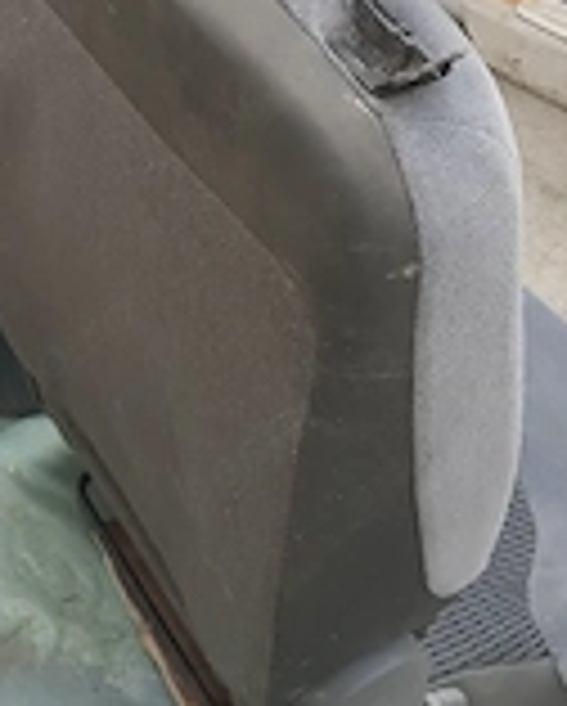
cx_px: 99
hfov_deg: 24.2
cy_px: 112
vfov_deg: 29.5
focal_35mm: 62
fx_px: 1298
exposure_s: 1/100
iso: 40
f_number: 2
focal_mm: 4.6
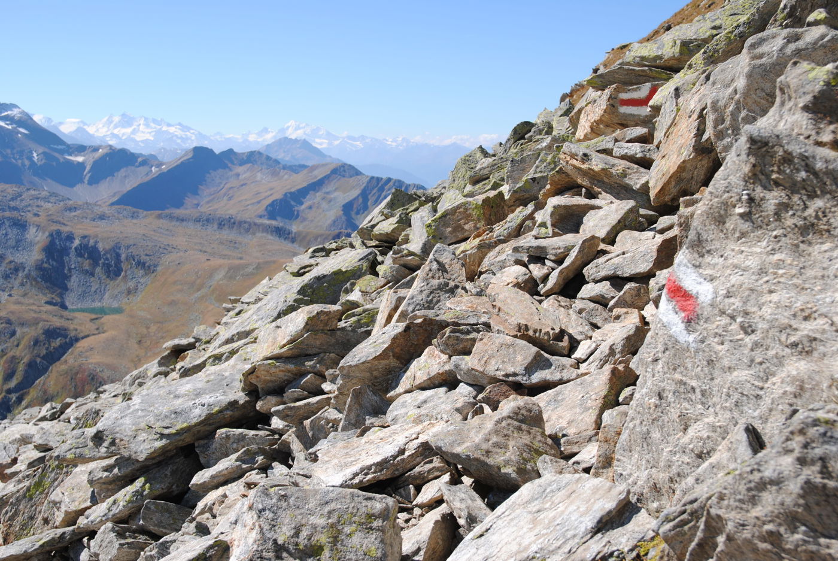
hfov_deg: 41.1
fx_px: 1119
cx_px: 419
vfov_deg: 28.1
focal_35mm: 48
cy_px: 280
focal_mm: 32
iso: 100
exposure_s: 1/640
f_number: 5
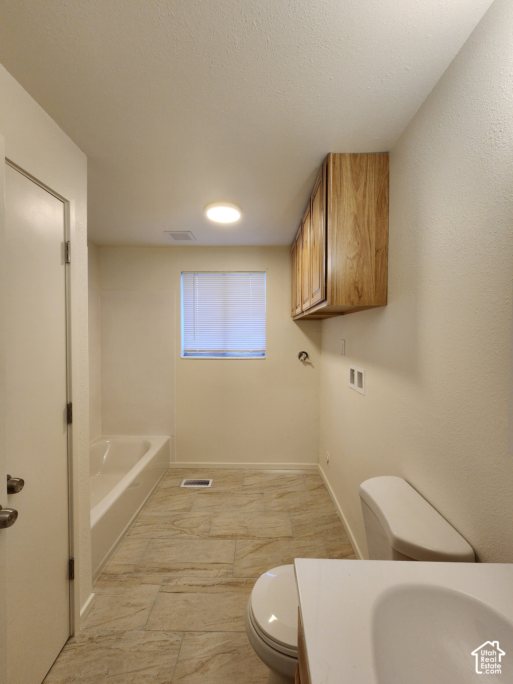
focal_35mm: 13
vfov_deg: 106.2
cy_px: 342
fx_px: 257
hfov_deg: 89.9
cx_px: 256
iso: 160
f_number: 2.2
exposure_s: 1/60
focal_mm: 2.2
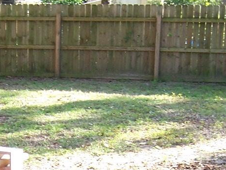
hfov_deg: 17.6
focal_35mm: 111
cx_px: 65
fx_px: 725
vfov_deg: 13.0
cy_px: 212
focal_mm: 5.5
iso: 80
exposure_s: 1/45
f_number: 3.4
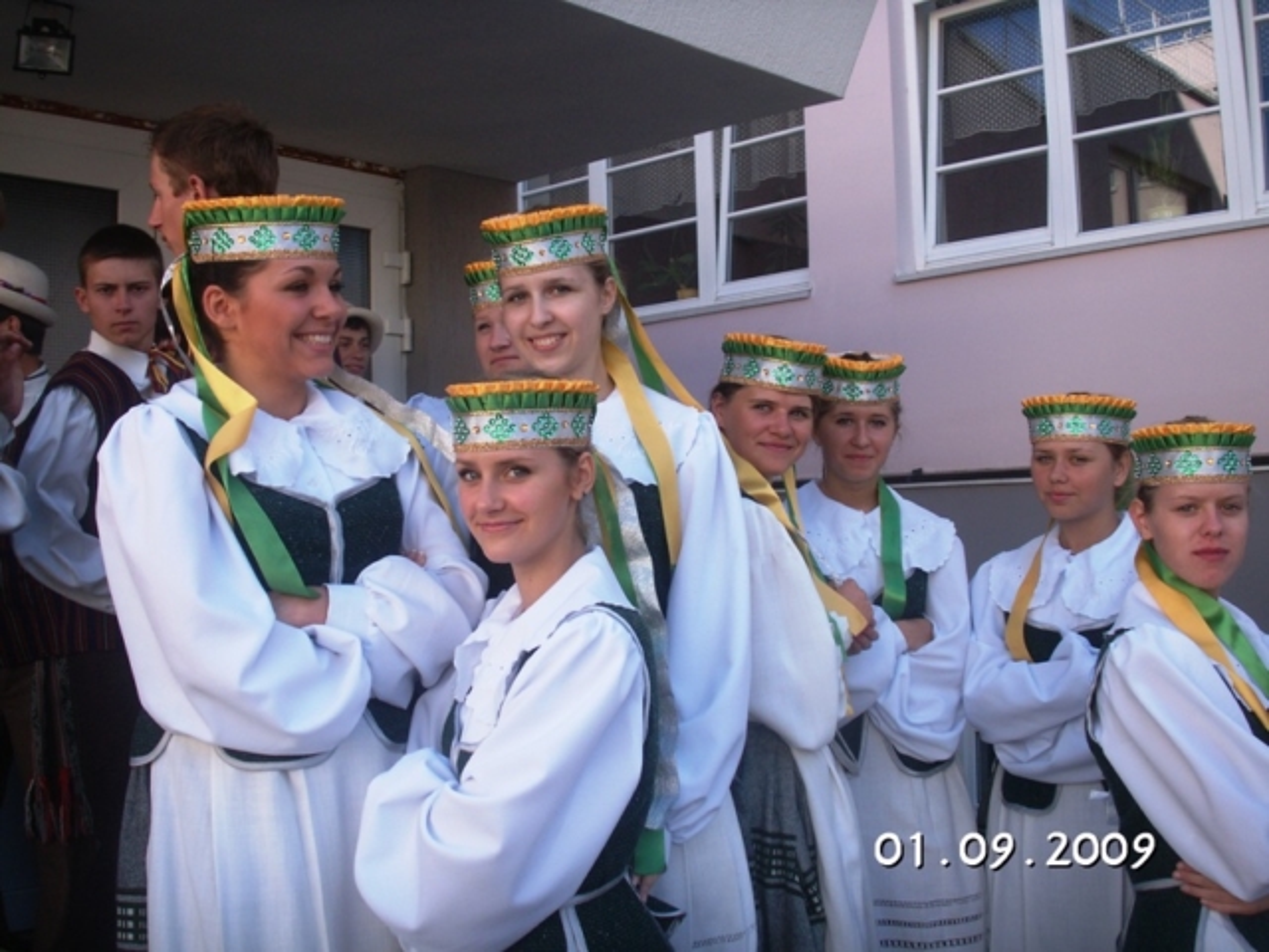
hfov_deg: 50.1
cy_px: 476
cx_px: 634
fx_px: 1356
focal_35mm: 37
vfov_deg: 38.7
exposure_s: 1/250
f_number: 3.5
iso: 50
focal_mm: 7.7
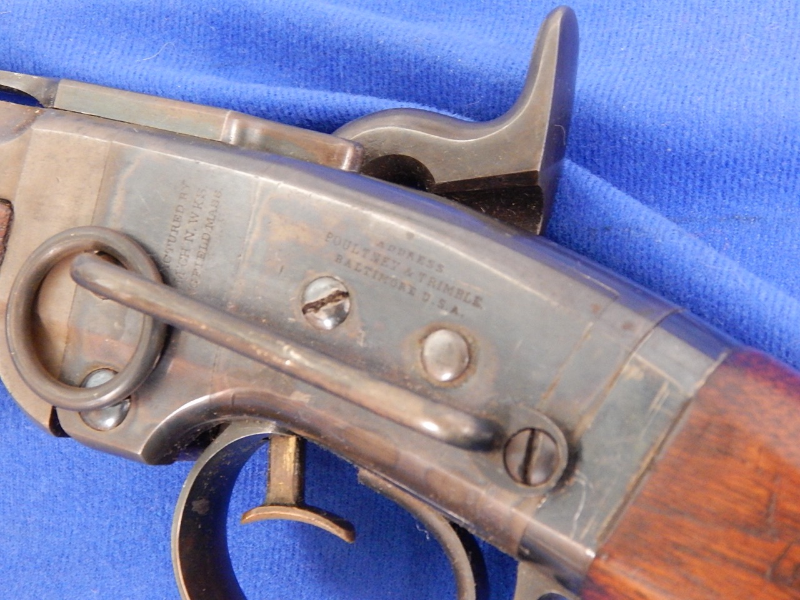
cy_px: 300
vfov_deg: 24.0
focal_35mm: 61
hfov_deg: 31.7
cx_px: 400
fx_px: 1410
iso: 800
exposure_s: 1/6
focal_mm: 10.9
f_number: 4
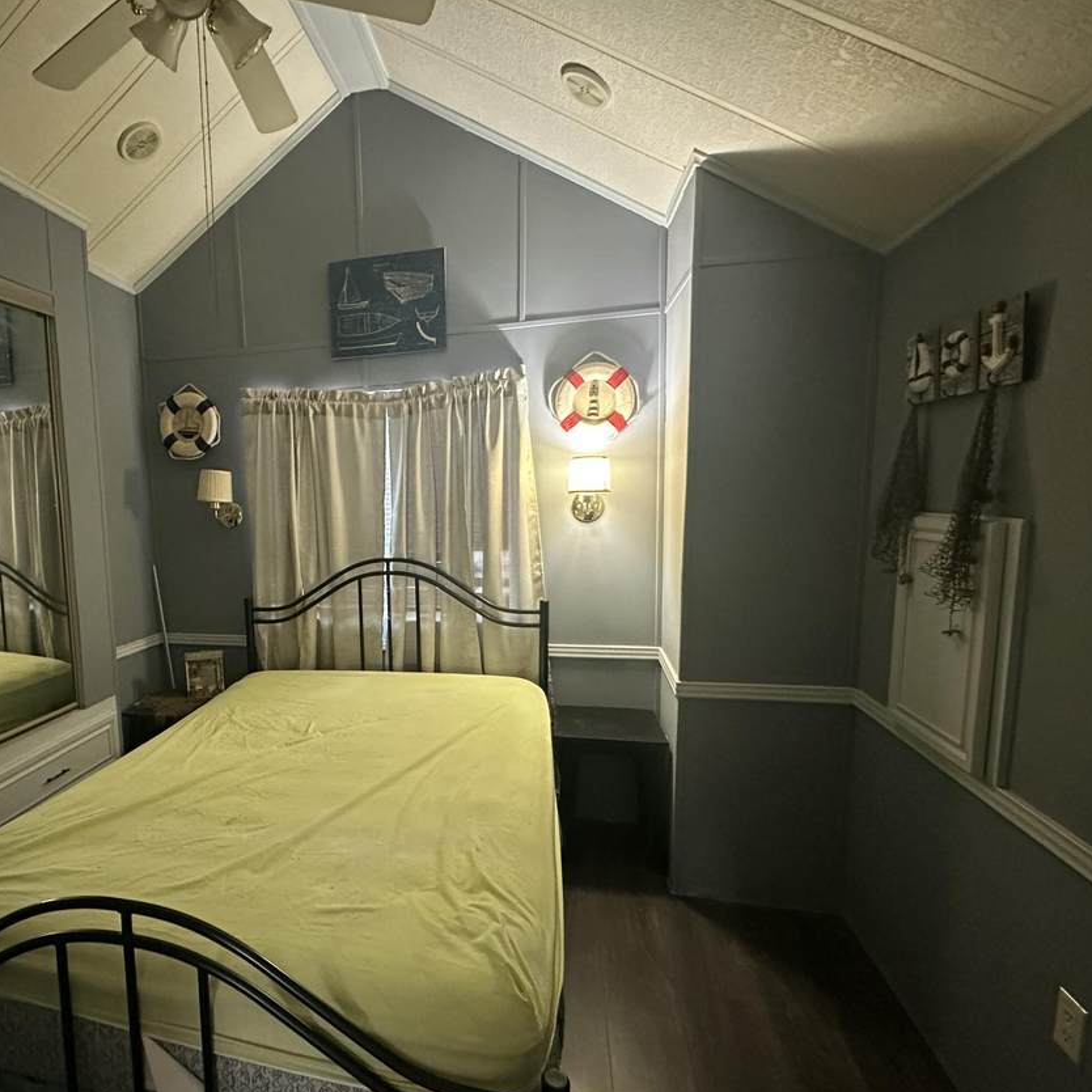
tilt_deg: -6.5
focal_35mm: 19
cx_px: 373
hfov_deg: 75.5
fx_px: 678
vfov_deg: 77.6
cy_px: 573
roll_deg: +1.6
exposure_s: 1/60
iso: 1000
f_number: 2.2
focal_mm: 2.22
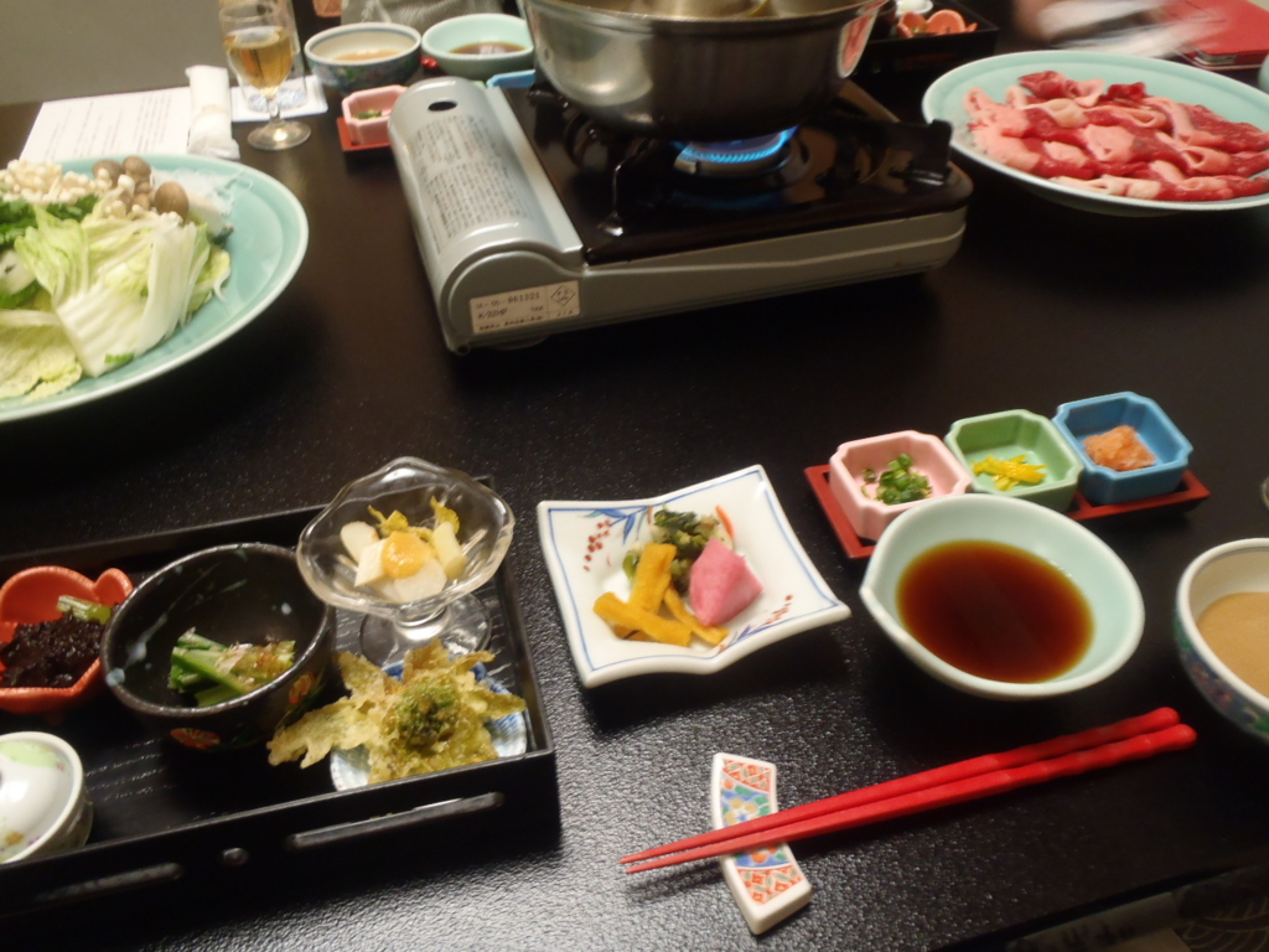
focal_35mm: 28
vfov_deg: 49.7
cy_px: 476
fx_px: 1026
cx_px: 634
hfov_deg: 63.4
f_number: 3.9
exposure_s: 1/4
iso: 200
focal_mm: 5
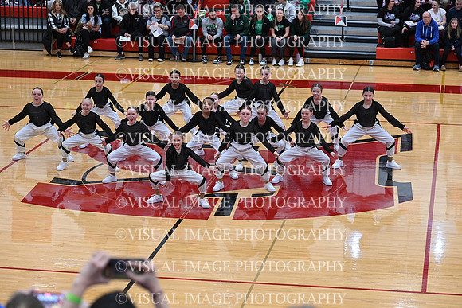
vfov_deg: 13.8
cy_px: 154
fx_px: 1271
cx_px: 231
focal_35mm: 99
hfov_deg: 20.6
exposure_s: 1/320
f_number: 4
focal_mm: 99
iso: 4000
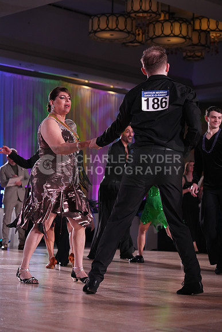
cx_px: 111
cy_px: 166
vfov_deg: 25.1
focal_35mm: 81
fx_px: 749
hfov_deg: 16.9
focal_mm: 81
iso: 2000
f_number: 4
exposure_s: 1/400
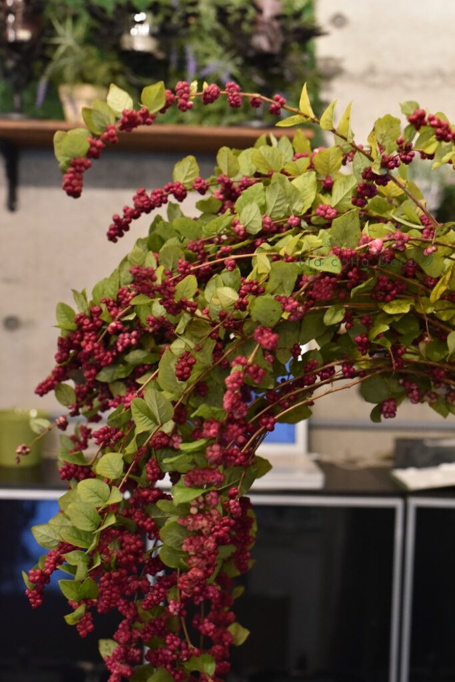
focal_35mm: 50
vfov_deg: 39.6
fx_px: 948
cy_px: 341
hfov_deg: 27.0
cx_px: 228
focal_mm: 50
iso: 5000
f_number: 4
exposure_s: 1/60
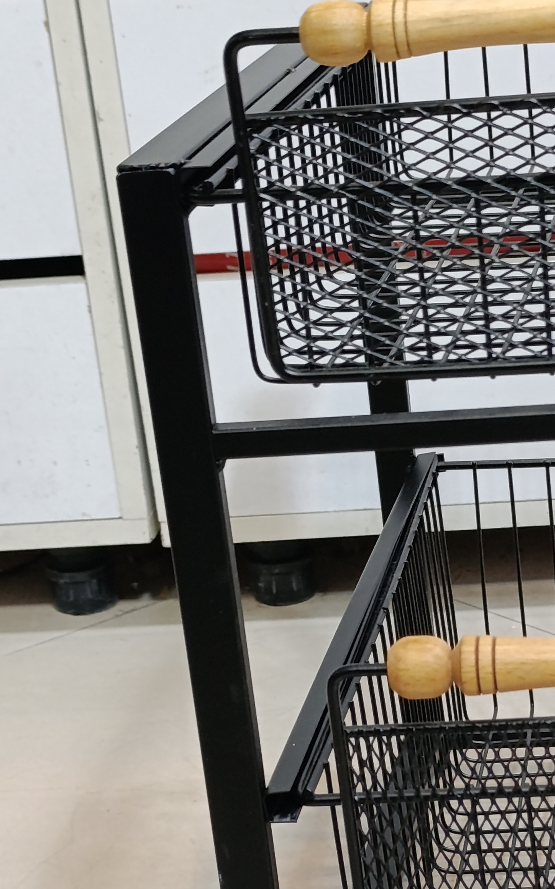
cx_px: 527
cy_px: 675
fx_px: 2179
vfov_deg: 22.8
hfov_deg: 14.3
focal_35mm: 90
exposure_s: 1/50
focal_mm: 6.14
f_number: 1.65
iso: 1000
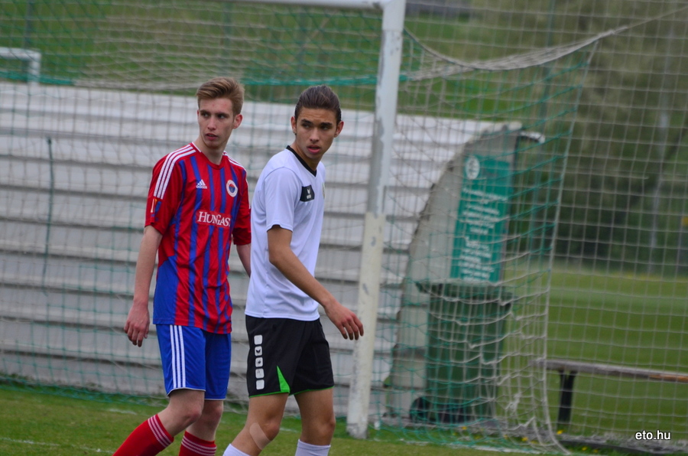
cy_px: 228
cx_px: 344
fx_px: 8582
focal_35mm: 450
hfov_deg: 4.6
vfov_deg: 3.0
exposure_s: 1/1600
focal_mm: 300
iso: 800
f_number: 5.6
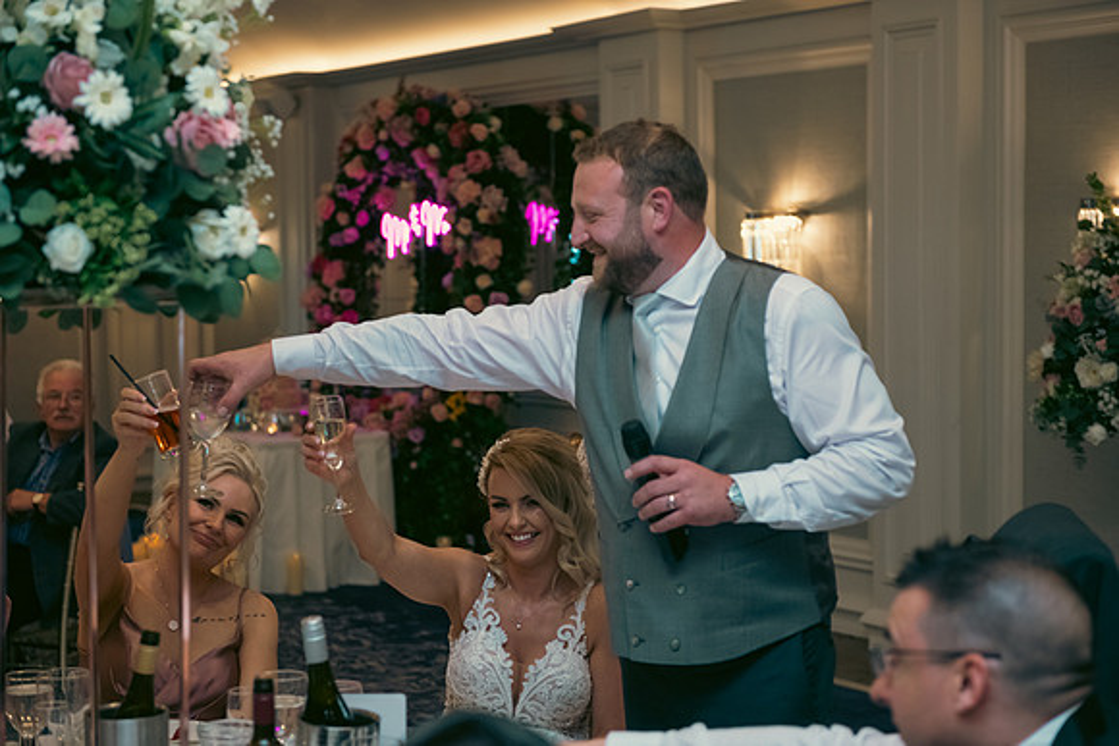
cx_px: 560
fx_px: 2176
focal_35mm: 70
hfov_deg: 28.8
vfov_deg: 19.5
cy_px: 373
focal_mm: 70
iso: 800
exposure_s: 1/160
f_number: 3.5
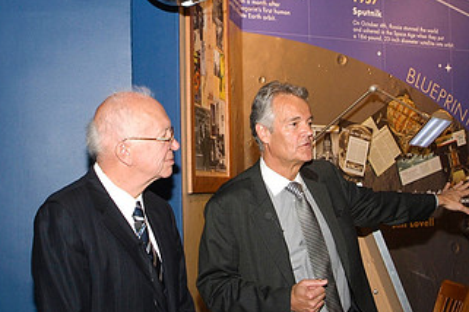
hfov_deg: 30.8
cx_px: 308
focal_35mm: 65
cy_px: 160
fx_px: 847
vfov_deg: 20.9
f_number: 8
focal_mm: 24
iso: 800
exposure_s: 1/20
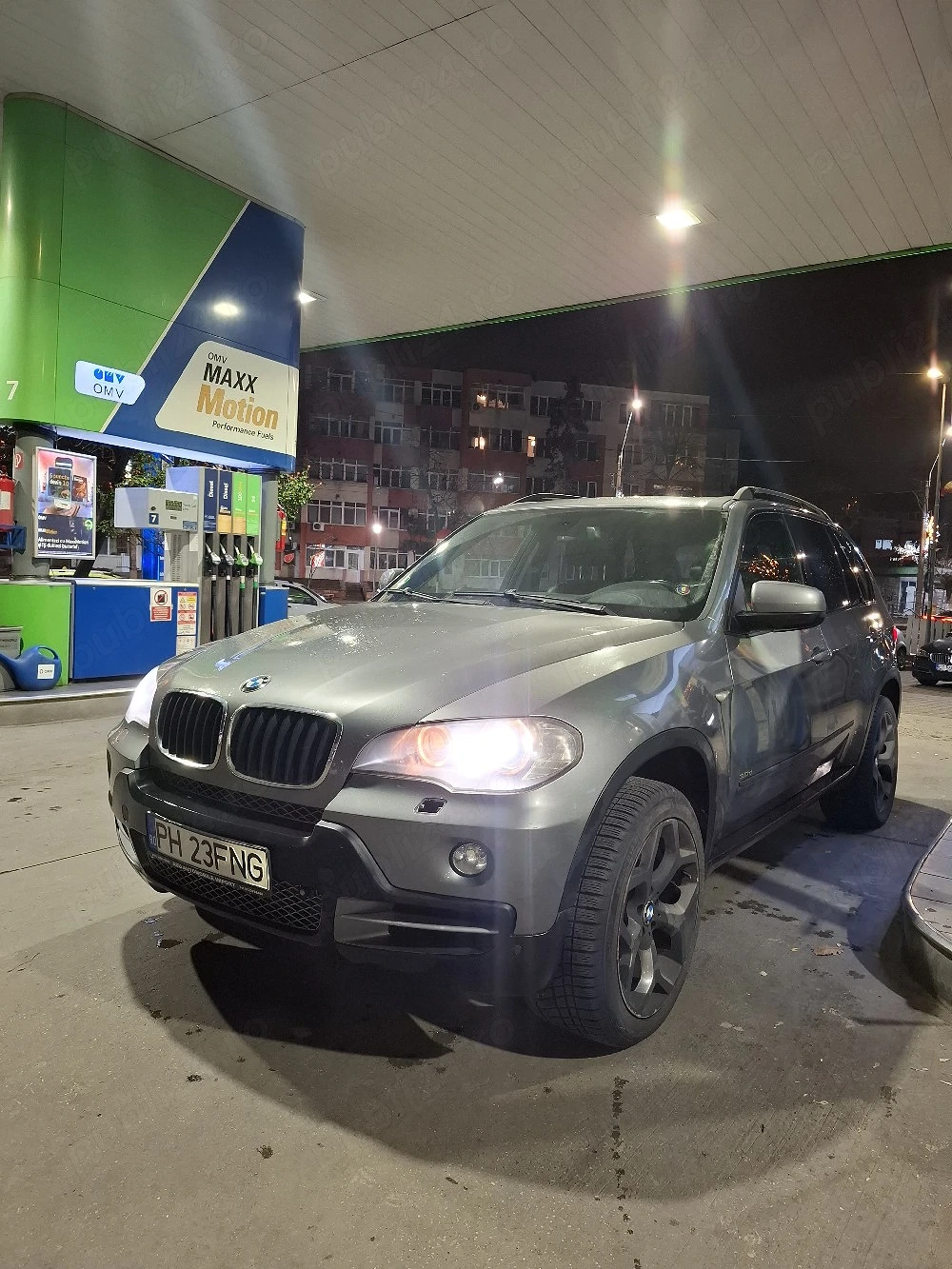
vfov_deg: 73.9
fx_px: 843
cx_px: 476
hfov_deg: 58.9
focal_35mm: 23
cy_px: 634
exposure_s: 1/33
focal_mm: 5.54
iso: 400
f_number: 1.8
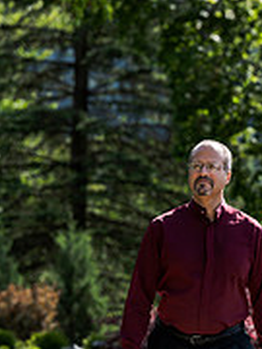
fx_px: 3229
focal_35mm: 320
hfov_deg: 4.6
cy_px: 354
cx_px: 312
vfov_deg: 6.2
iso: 125
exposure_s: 1/500
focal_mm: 103
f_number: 3.5
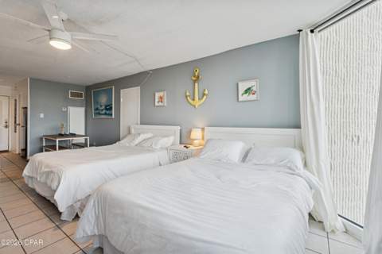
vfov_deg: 73.7
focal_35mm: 16
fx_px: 170
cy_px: 127
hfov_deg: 96.7
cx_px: 191
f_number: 10
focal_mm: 16
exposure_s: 1/8
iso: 100
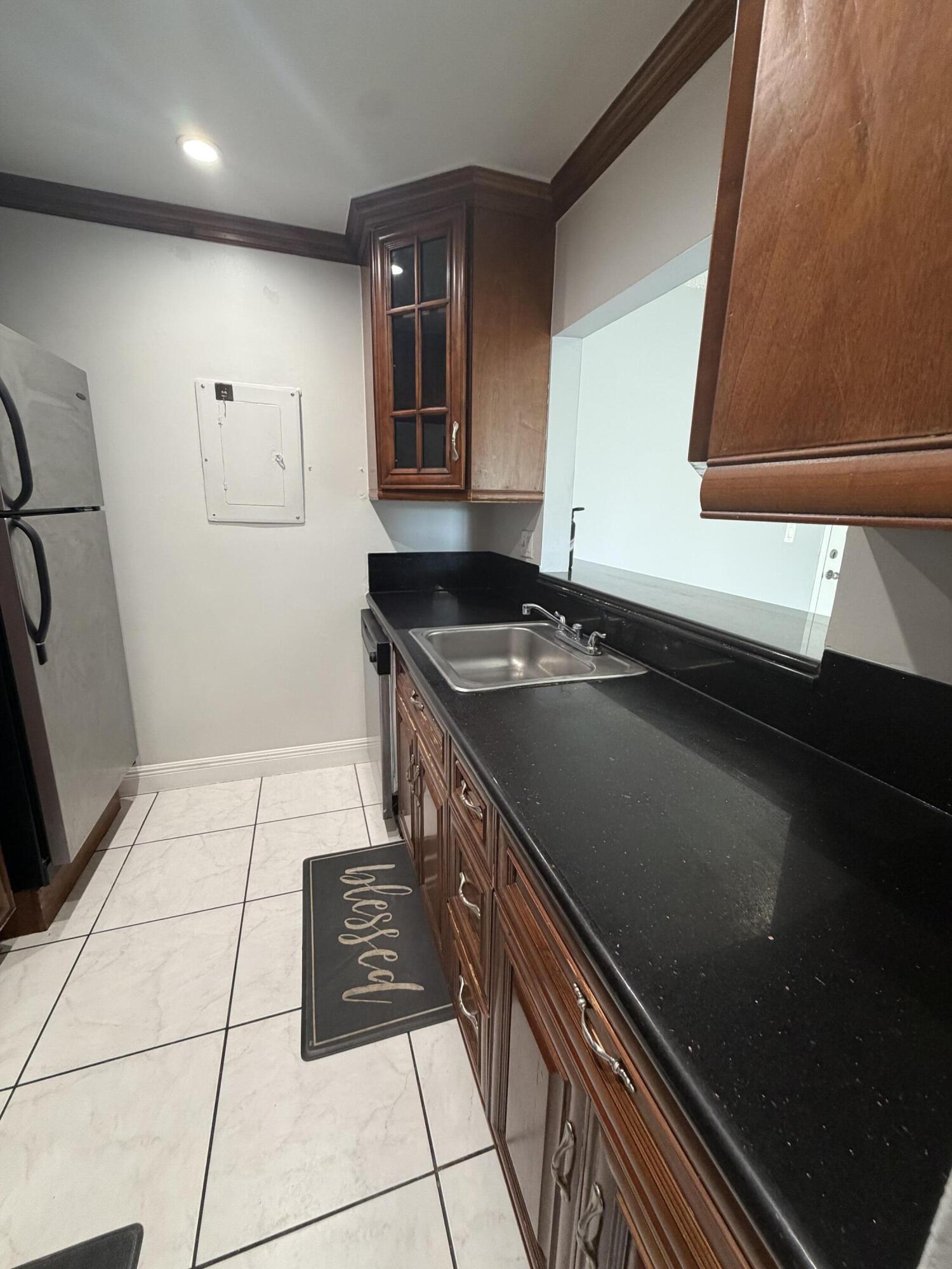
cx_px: 476
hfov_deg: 85.7
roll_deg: -1.5
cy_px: 634
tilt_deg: -13.6
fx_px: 513
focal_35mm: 14
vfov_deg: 102.1
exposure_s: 1/60
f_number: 2.2
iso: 250
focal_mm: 2.22
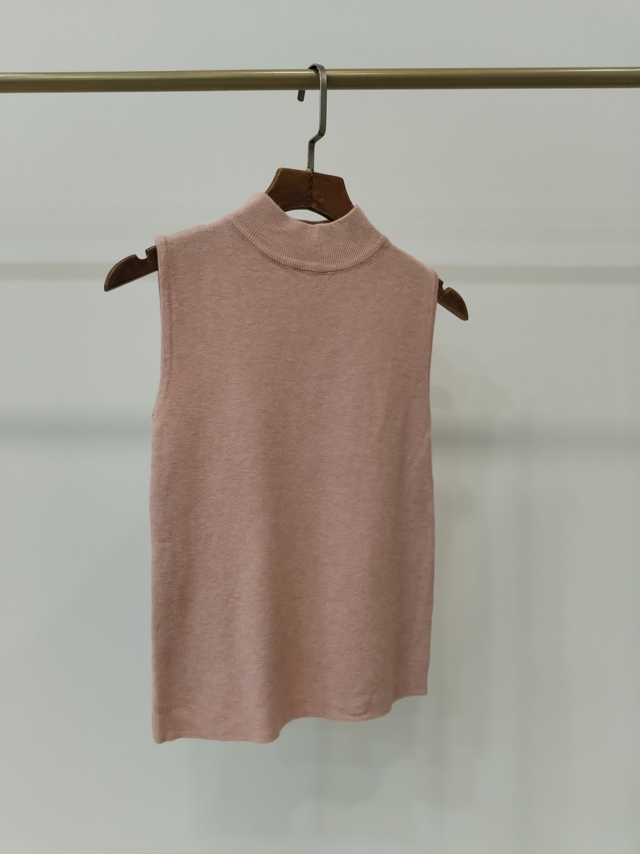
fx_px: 715
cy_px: 427
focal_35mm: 29
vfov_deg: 61.7
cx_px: 320
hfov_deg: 48.2
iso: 242
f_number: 1.8
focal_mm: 4.75
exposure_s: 1/60
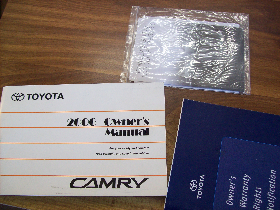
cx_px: 140
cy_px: 105
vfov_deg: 39.6
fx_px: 291
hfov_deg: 51.4
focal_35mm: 36
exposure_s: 1/128
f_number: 2.7
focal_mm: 6
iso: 211
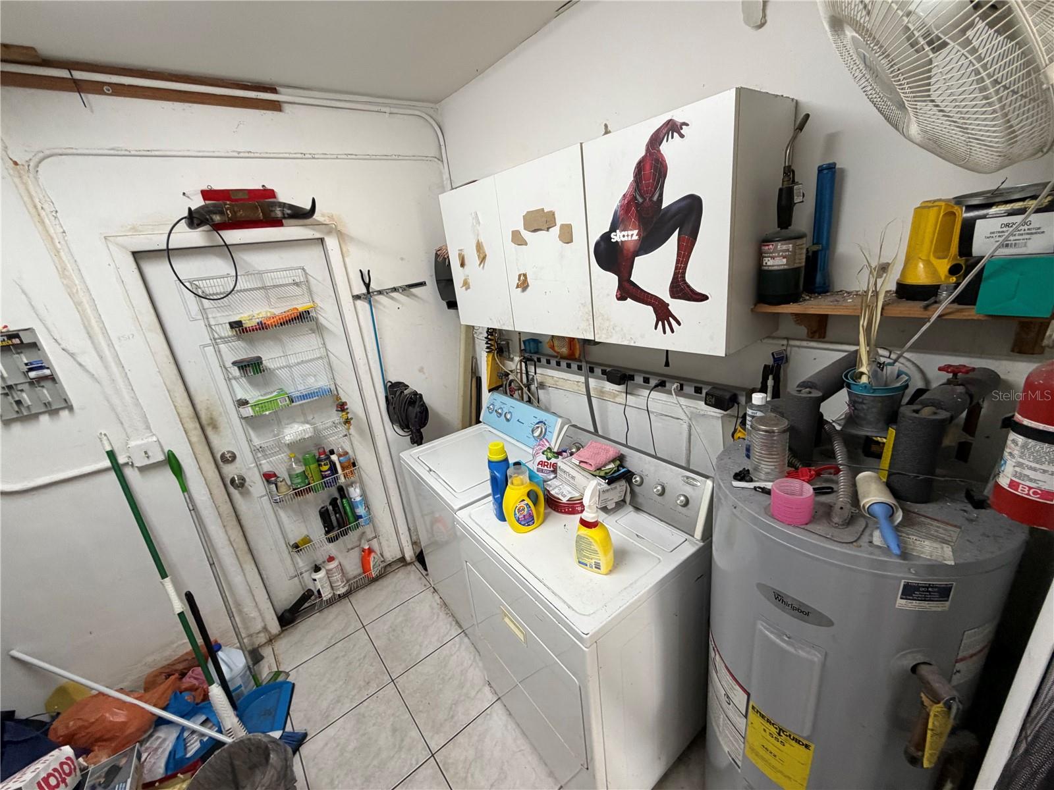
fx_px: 426
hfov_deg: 102.1
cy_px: 395
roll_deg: +5.8
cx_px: 527
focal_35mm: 14
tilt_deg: -21.0
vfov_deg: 85.7
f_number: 2.2
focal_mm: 2.22
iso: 200
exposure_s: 1/60
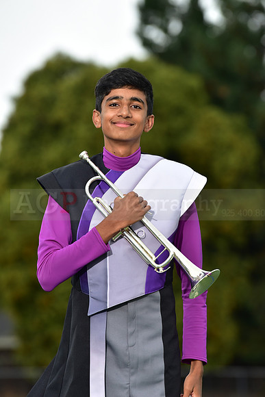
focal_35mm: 200
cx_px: 132
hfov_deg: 6.9
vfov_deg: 10.3
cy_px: 198
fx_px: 2207
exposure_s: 1/200
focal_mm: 200
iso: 500
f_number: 4.5
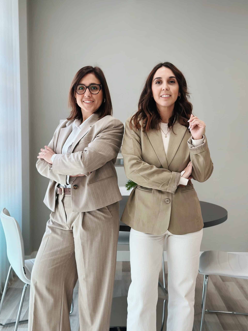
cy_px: 166
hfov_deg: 30.3
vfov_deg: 39.7
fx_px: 459
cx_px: 124
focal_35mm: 48
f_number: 1.78
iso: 64
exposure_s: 1/149
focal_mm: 6.86
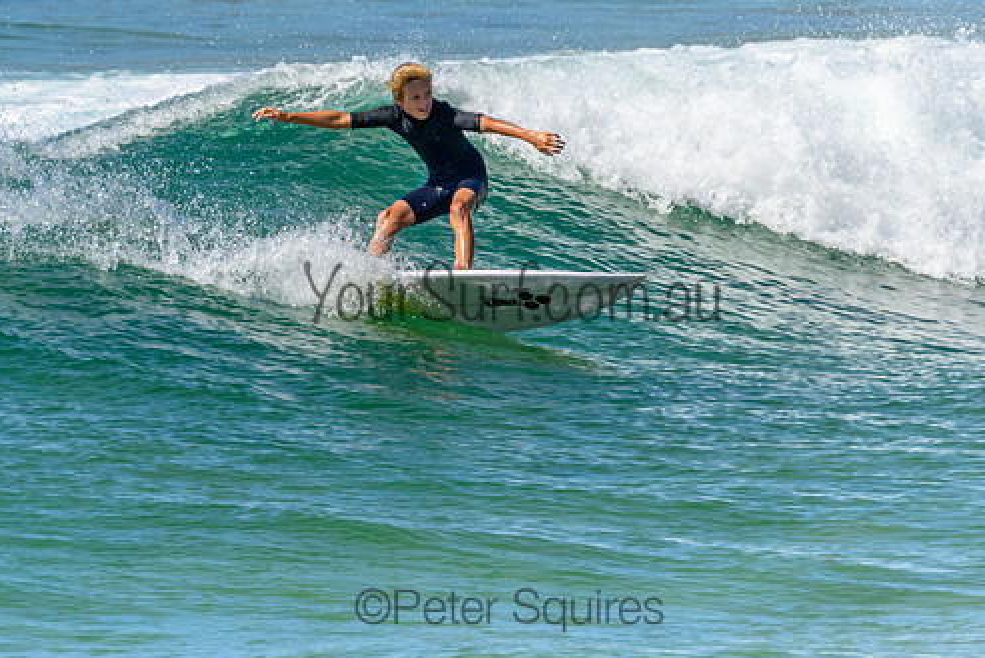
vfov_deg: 1.1
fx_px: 35468
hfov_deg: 1.6
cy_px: 192
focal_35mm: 1296
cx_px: 424
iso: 1100
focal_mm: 800
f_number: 11
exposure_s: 1/2000
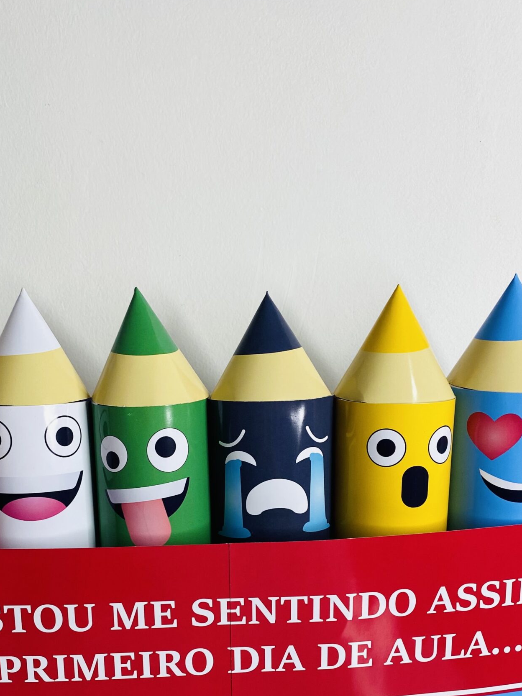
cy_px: 503
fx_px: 804
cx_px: 223
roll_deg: +1.5
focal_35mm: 40
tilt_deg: -11.1
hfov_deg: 35.9
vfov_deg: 45.5
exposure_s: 1/120
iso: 80
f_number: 1.8
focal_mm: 4.25
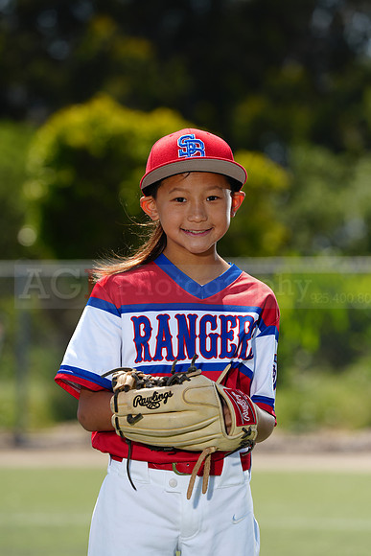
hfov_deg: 6.9
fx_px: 3090
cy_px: 278
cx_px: 186
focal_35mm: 200
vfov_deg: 10.3
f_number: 5
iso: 50
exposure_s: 1/250
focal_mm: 200
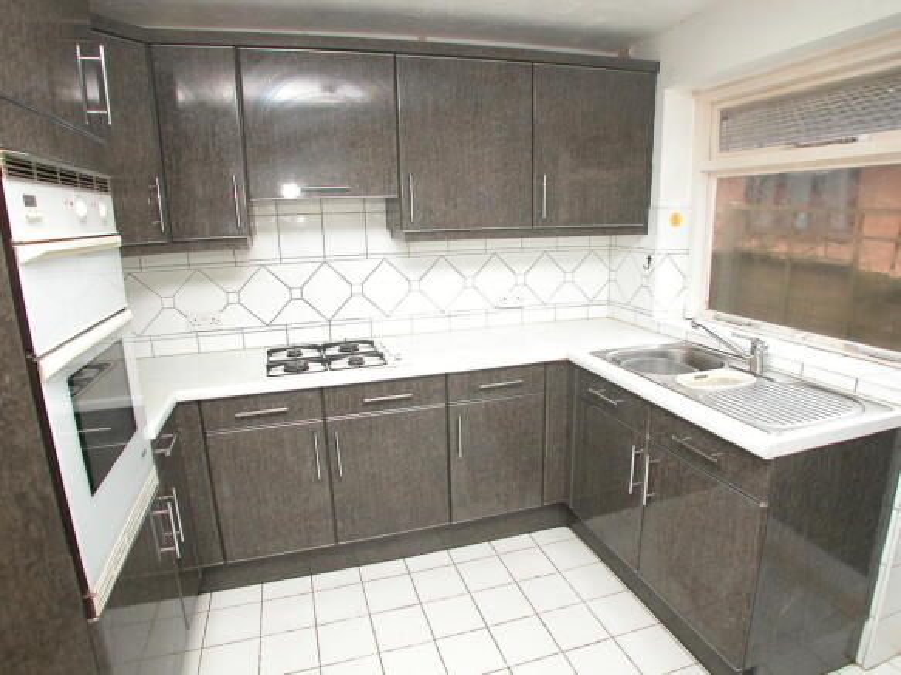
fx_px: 729
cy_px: 338
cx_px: 450
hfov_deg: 63.5
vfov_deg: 49.7
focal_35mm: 28
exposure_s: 1/60
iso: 125
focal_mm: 7.1
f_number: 2.8
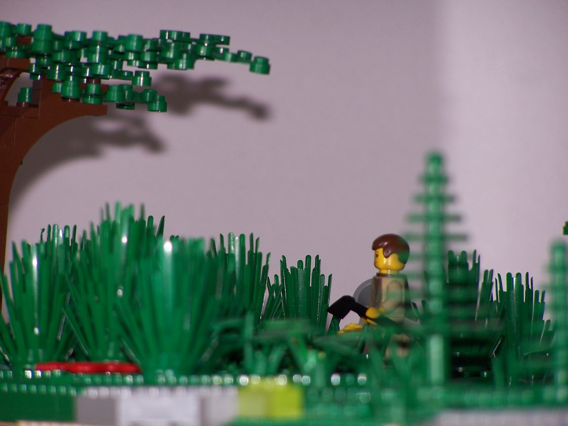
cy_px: 213
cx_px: 284
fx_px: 6235
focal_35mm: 380
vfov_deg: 3.9
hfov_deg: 5.2
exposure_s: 1/350
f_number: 3.7
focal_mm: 63
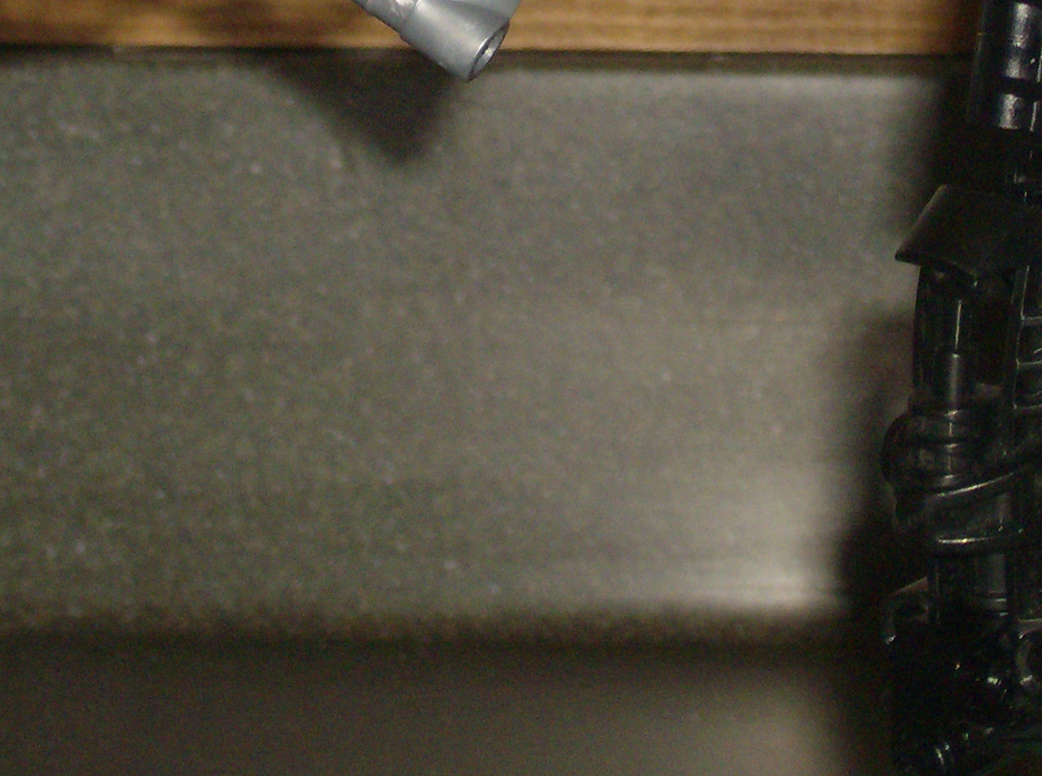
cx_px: 457
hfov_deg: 8.8
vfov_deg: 6.5
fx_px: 6757
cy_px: -74
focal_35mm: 225
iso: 200
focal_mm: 16.6
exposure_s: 1/113
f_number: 4.6
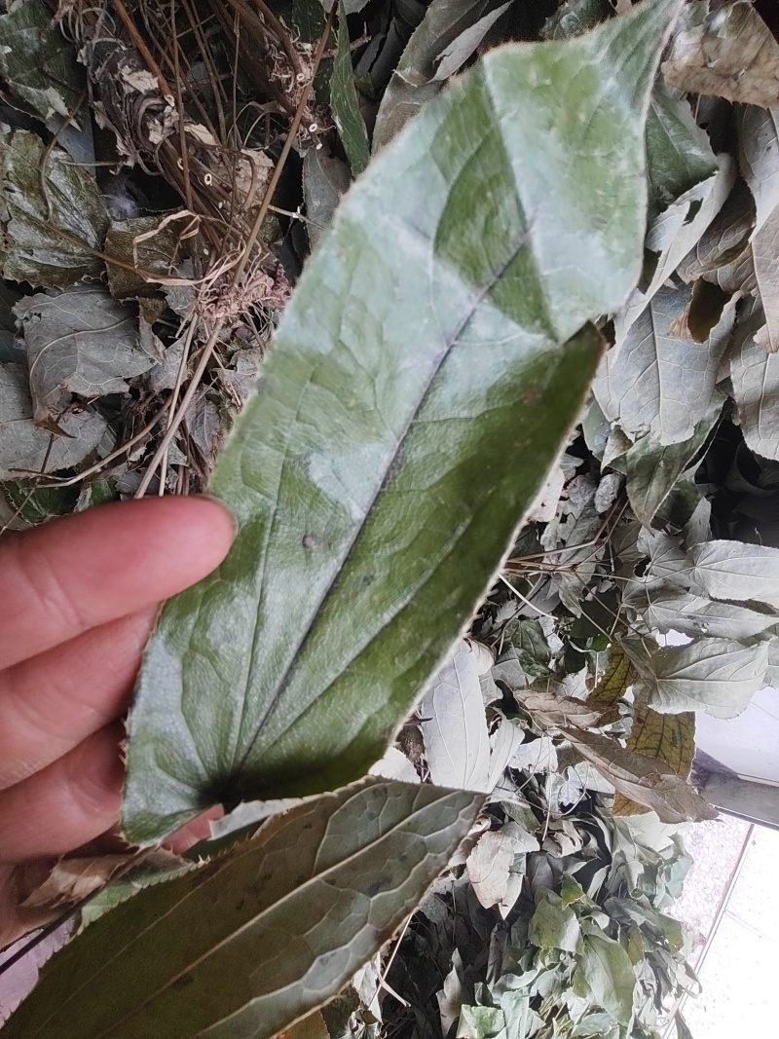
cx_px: 390
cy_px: 520
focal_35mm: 16
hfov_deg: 78.1
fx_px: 480
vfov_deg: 94.5
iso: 150
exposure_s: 1/100
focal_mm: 1.68
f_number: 2.2
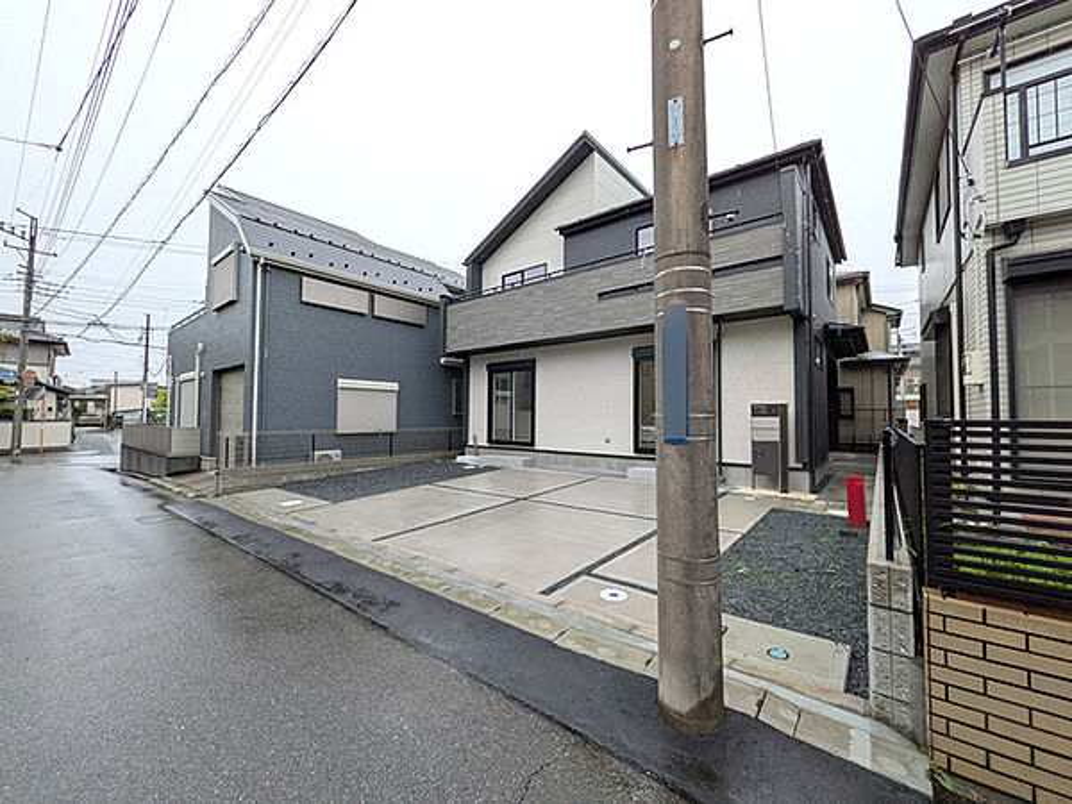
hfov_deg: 102.1
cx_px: 536
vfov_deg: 85.7
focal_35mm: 14
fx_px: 434
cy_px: 402
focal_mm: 1.83
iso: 50
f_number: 2.2
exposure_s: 1/633
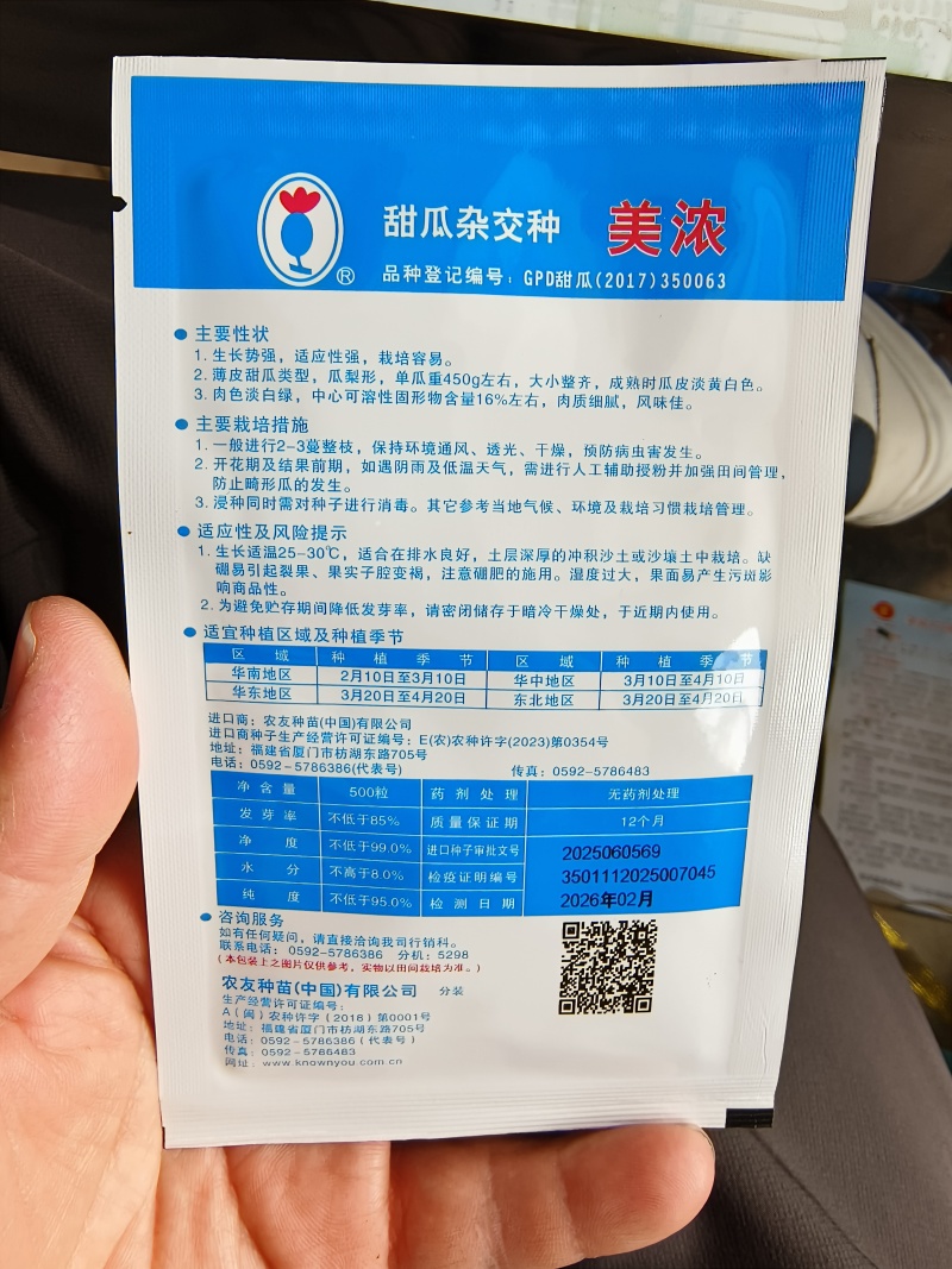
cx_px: 476
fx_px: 954
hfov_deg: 53.1
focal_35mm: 26
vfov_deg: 67.3
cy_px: 634
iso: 50
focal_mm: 2.28
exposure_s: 1/152
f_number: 2
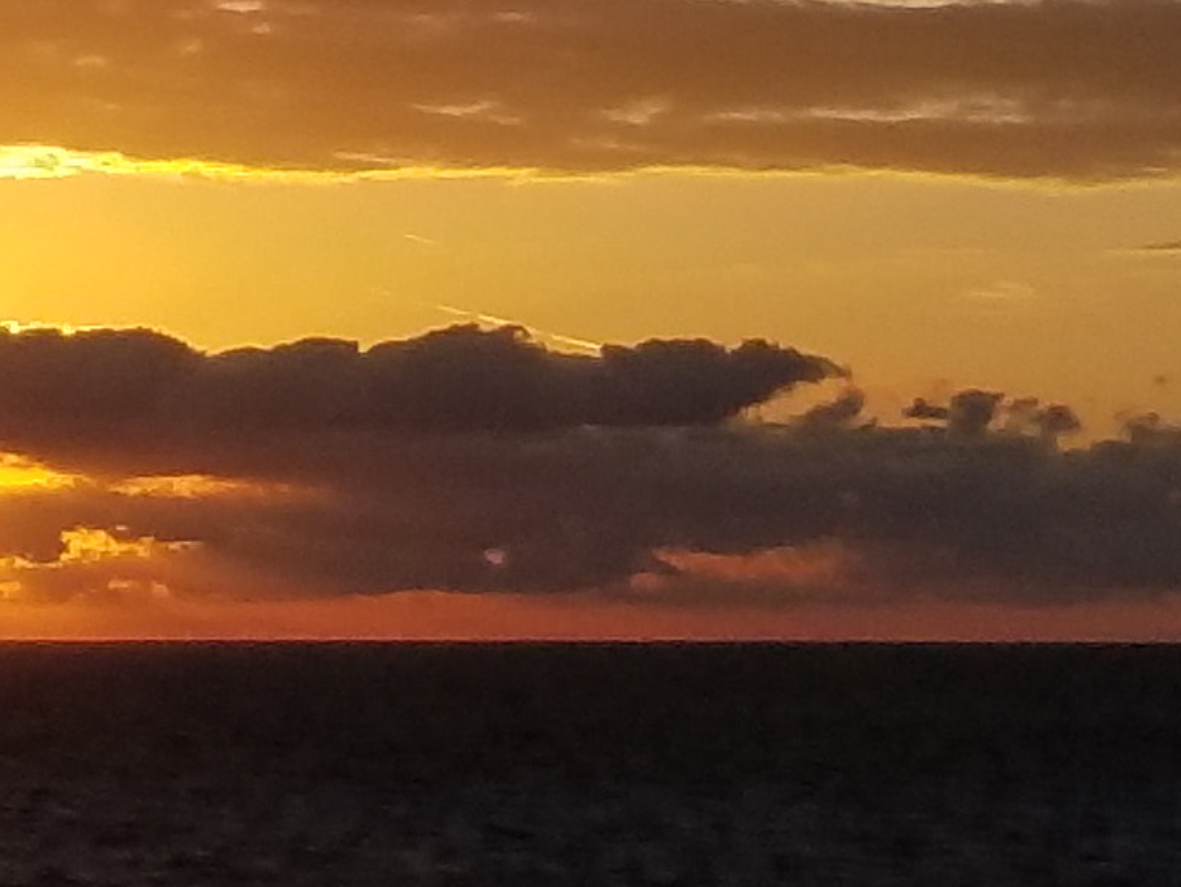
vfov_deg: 26.6
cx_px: 35
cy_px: 190
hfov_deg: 33.0
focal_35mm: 54
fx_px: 1843
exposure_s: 1/2564
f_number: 1.7
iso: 50
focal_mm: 4.25
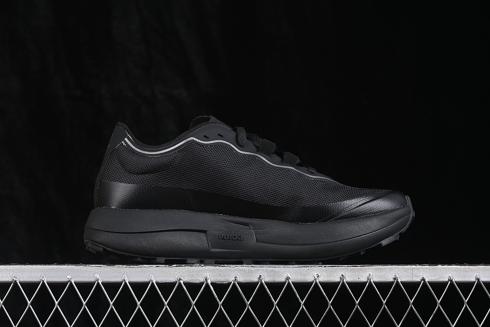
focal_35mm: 75
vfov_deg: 18.2
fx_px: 1021
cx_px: 245
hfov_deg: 27.0
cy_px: 164
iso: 160
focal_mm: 50
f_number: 6.3
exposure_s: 1/60
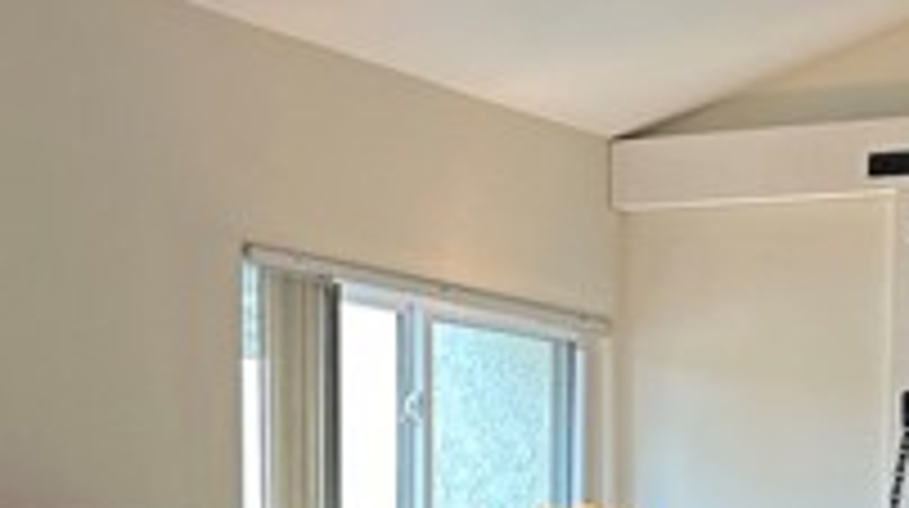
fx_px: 1998
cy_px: 787
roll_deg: -1.8
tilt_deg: -6.4
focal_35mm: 83
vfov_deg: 13.6
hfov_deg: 24.5
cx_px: 900
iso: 125
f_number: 1.78
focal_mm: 6.86
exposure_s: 1/60
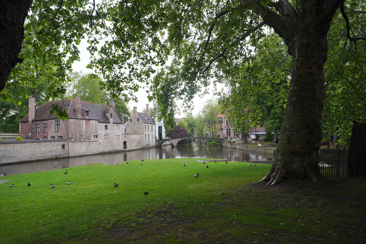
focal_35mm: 24
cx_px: 183
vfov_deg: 53.1
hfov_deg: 73.7
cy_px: 122
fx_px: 244
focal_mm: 24
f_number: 9
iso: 800
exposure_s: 1/100
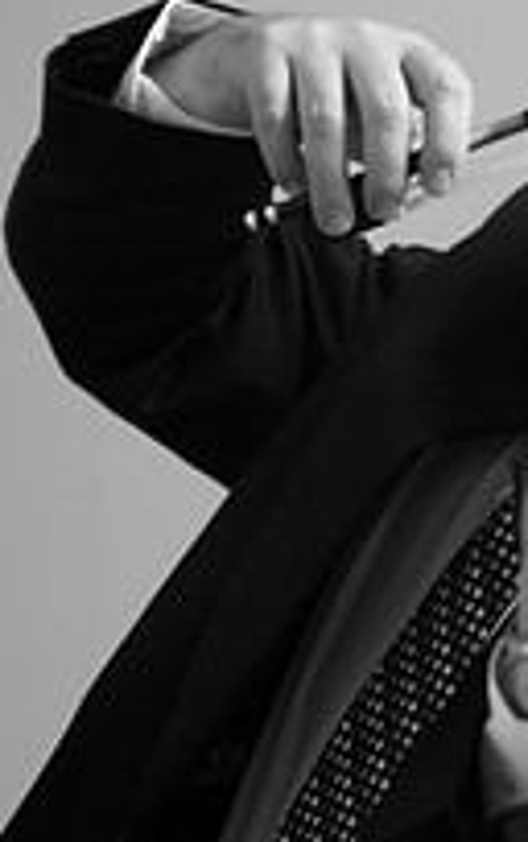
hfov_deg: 4.9
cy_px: -83
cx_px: 608
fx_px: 6199
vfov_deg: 7.7
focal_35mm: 270
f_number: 2.8
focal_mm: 80
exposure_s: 1/60
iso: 320
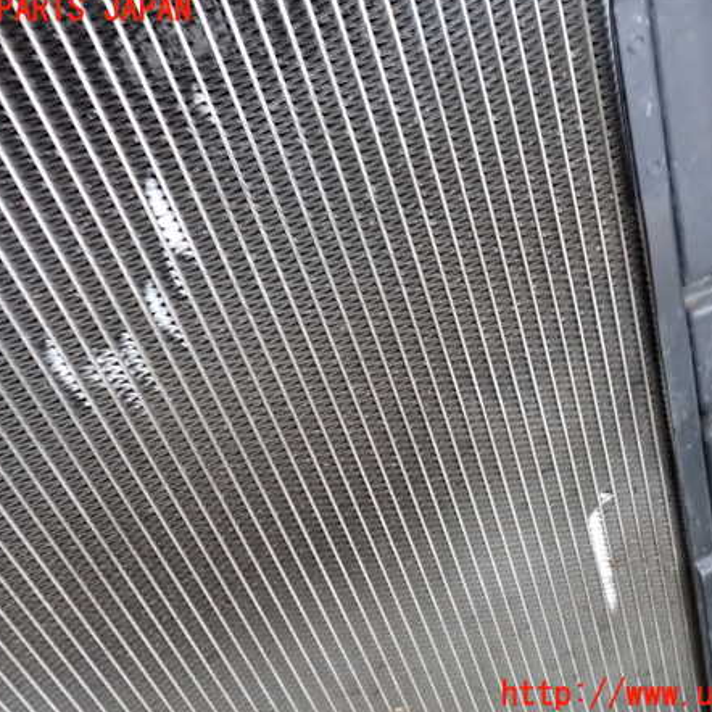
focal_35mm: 30
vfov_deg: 54.0
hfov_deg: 54.0
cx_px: 382
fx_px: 698
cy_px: 353
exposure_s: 1/30
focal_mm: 4.5
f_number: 2
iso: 400
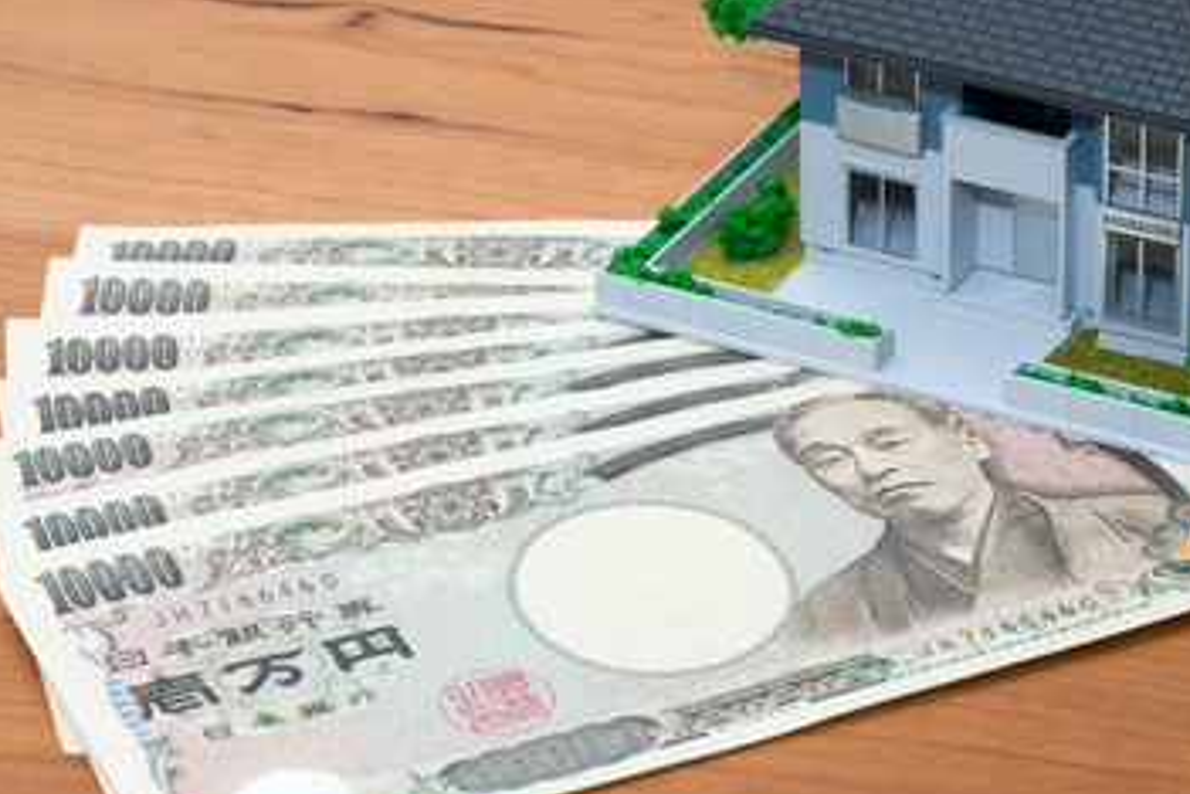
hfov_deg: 12.5
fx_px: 5421
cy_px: 319
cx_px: 692
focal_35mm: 164
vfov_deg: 8.4
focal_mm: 90
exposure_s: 1/125
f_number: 13
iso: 250
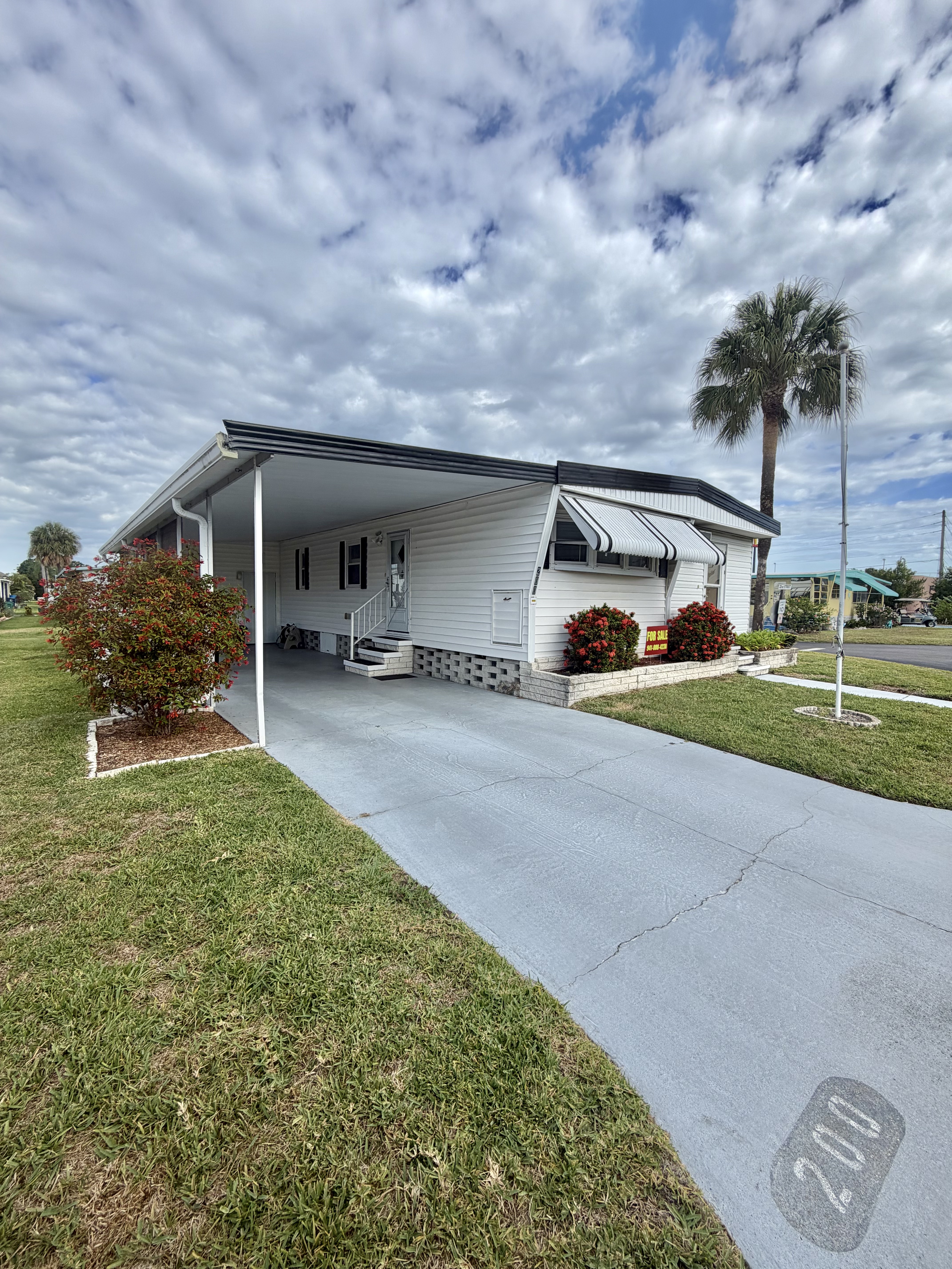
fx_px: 513
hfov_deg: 85.7
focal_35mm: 14
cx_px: 476
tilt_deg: -3.0
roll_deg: -1.2
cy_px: 634
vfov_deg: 102.1
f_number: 2.2
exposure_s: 1/820
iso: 20
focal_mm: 2.22
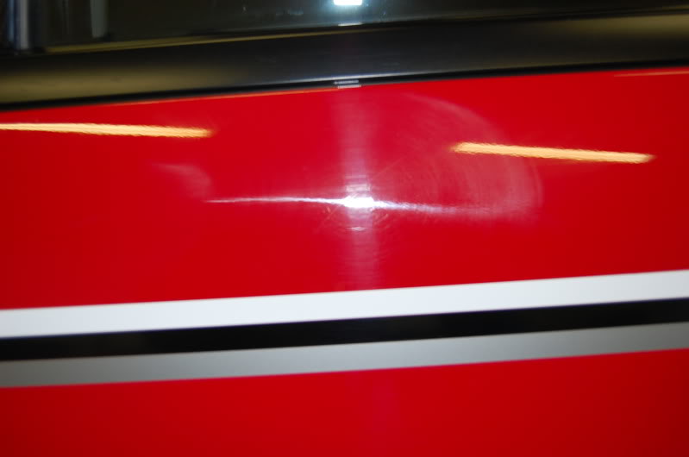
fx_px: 688
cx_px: 344
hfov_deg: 53.2
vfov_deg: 36.8
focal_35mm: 36
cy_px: 228
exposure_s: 1/60
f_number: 4
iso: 320
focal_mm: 24
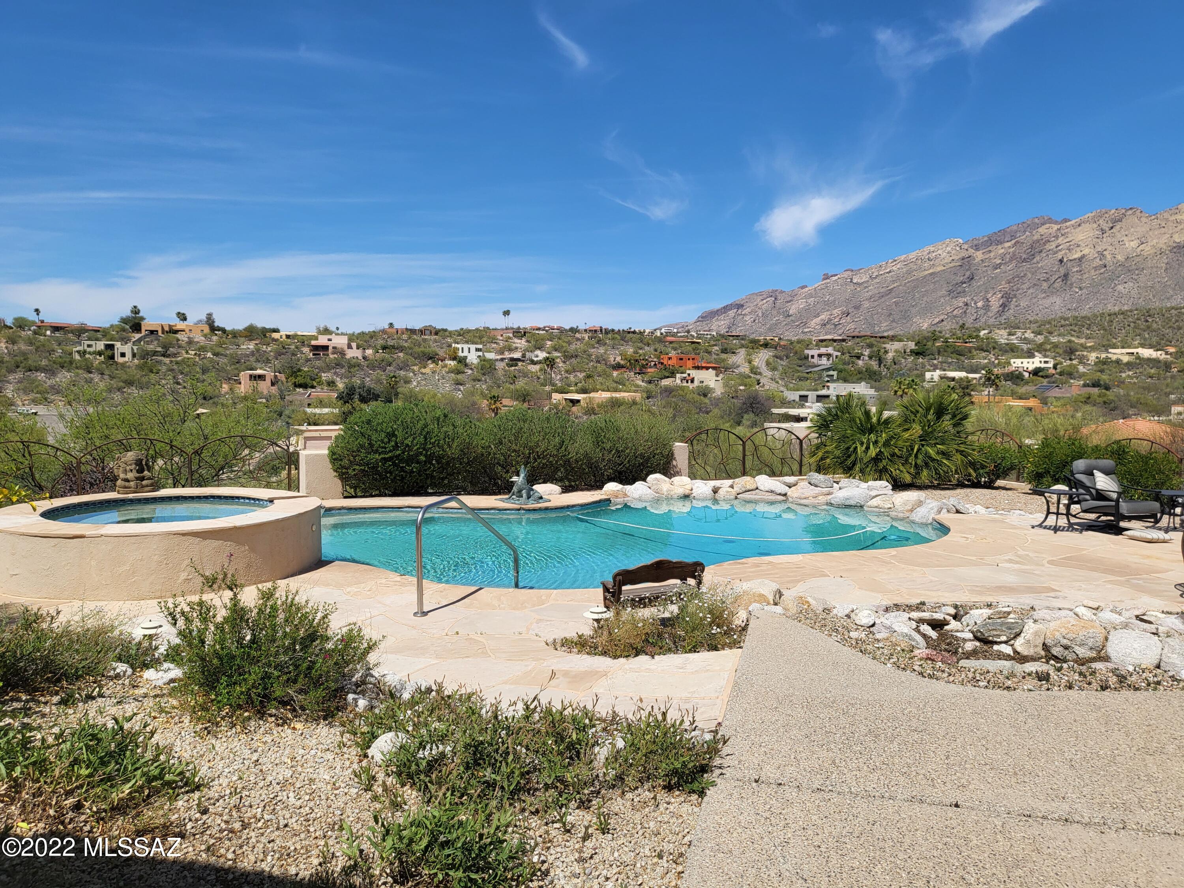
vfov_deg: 53.1
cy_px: 444
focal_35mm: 26
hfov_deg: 67.3
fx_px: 889
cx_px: 592
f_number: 1.8
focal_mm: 4.25
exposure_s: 1/4743
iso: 50
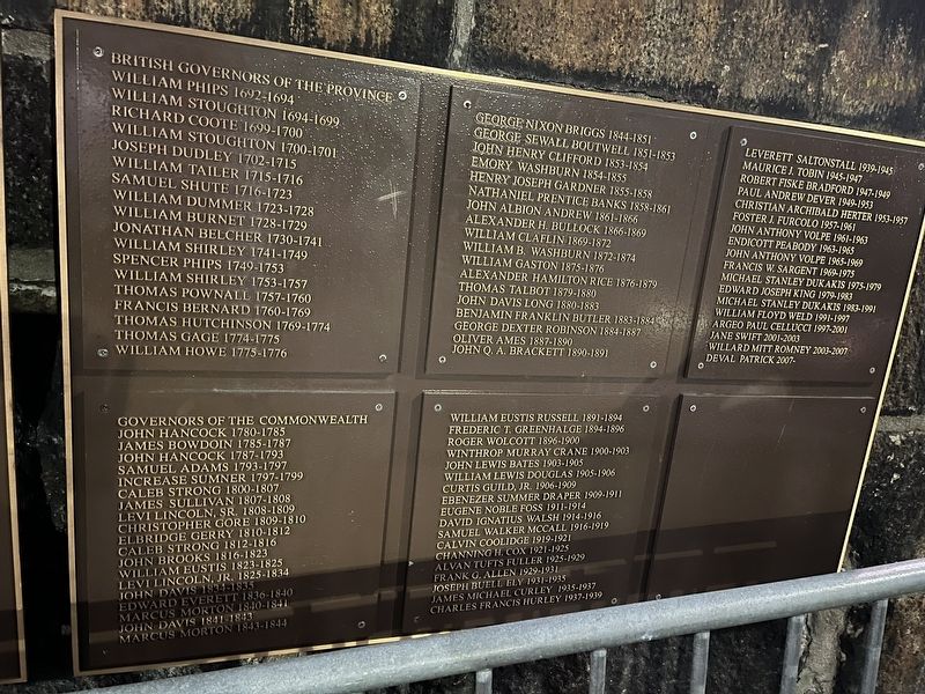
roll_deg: -5.6
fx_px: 695
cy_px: 347
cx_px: 462
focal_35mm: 26
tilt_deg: -12.6
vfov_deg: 53.1
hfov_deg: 67.3
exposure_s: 1/9
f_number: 1.6
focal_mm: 5.1
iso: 800
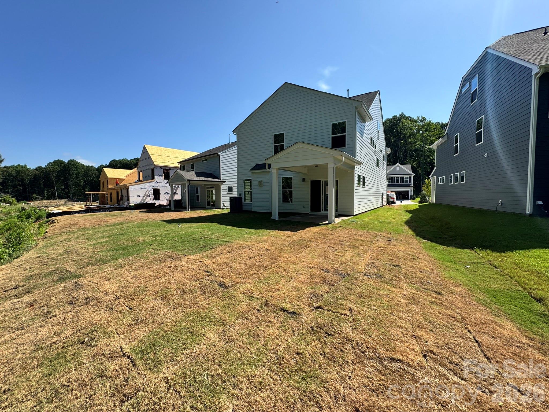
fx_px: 222
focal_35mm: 14
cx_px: 274
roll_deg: +0.9
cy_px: 206
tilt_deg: -2.8
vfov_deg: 85.7
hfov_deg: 102.1
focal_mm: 2.22
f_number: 2.2
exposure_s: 1/1277
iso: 50
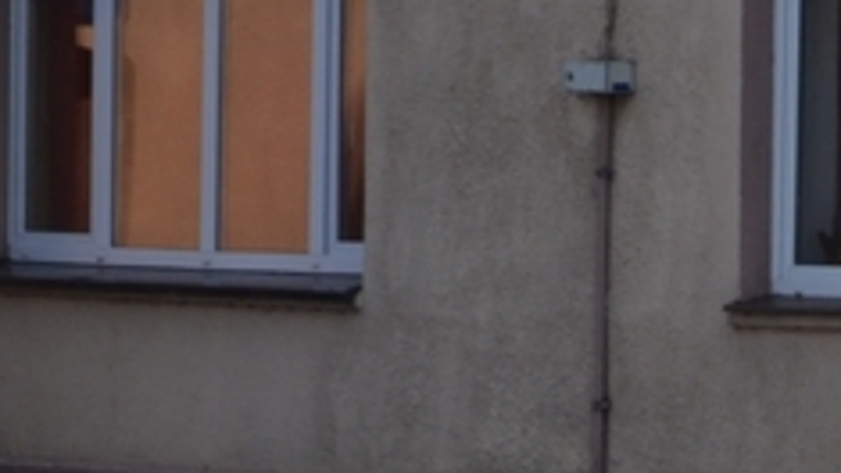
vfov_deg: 4.0
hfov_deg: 7.1
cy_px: 806
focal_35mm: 301
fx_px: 6710
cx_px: 895
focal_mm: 30
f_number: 7.1
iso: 100
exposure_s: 1/200
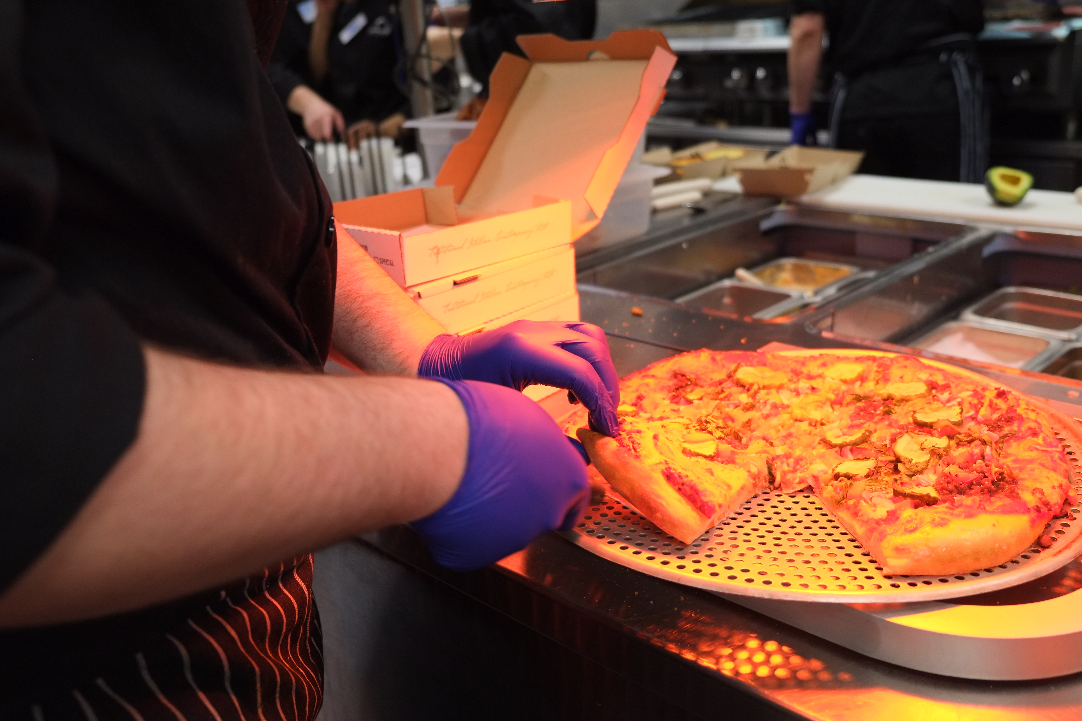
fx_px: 992
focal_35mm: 33
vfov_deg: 40.0
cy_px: 360
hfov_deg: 57.2
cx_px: 541
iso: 800
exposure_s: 1/80
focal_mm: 22.3
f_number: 3.2
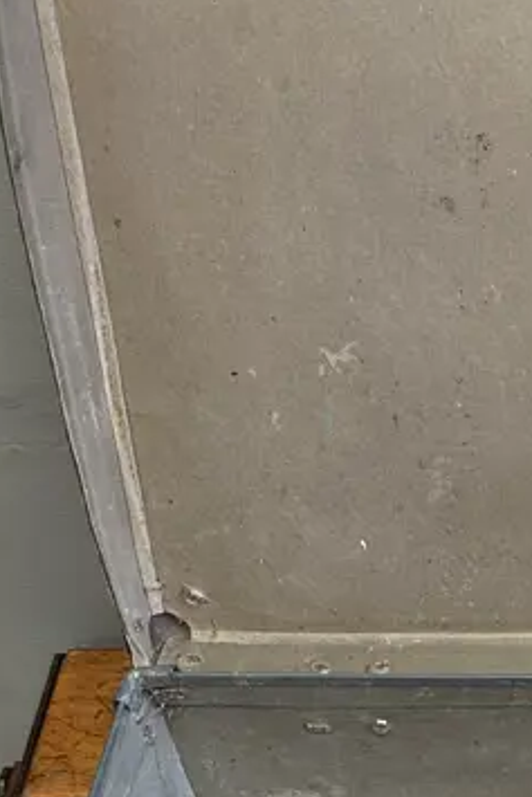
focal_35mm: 72
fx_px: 1594
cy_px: 716
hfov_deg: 17.1
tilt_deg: -51.6
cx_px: 804
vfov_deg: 27.1
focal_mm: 6.86
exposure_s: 1/50
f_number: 1.78
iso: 160
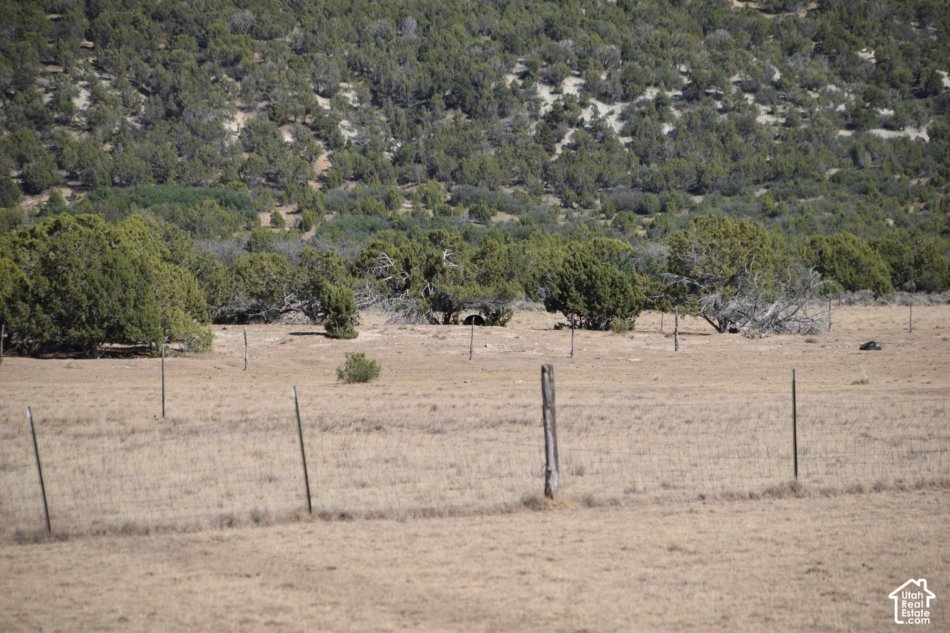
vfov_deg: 5.0
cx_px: 475
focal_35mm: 278
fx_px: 7322
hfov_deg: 7.4
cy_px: 316
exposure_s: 1/500
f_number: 6
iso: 100
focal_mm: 185
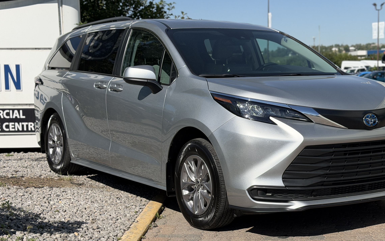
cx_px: 229
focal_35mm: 64
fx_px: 671
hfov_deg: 31.9
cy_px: 149
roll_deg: +0.7
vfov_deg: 20.3
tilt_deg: -7.0
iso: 80
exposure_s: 1/6536
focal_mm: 6.76
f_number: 1.78
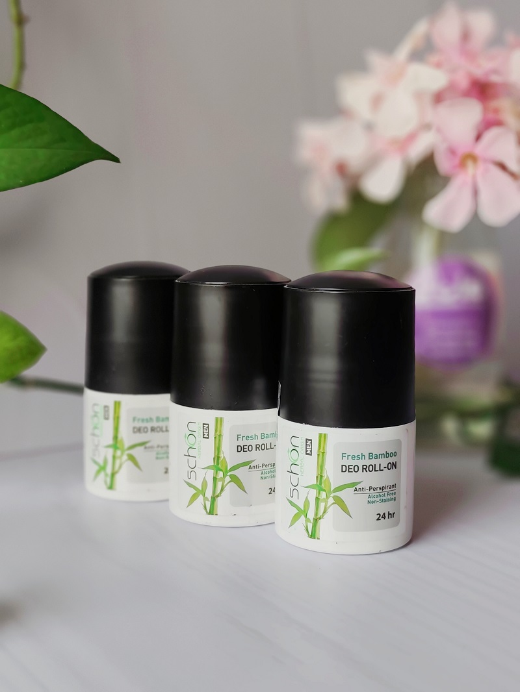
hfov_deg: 31.5
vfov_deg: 41.2
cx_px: 260
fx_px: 921
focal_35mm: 46
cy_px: 346
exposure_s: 1/120
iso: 50
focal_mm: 6.19
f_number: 1.65
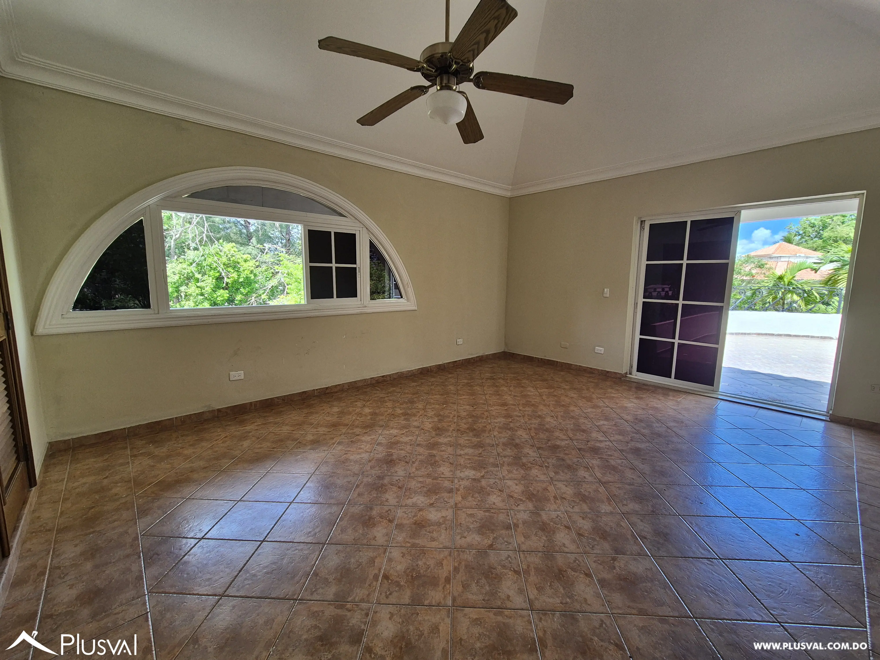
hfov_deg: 106.2
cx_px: 440
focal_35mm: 13
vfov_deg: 89.9
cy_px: 330
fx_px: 330
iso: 50
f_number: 2.2
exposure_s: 1/120
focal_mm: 2.2
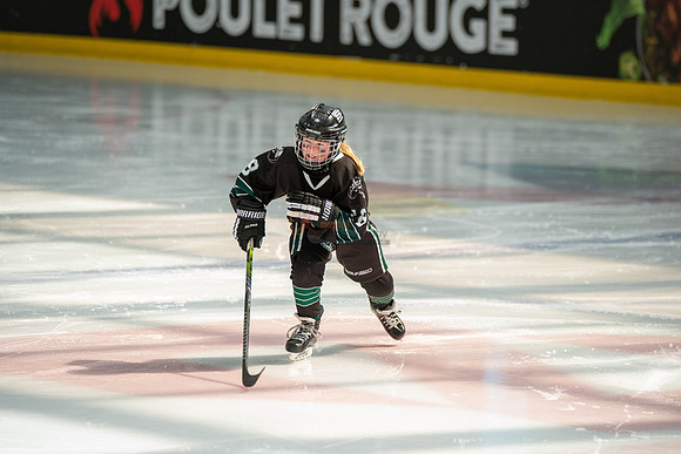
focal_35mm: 247
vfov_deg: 5.6
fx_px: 4673
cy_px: 227
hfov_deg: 8.3
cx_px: 340
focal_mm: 247
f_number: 3.5
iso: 1600
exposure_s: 1/2500
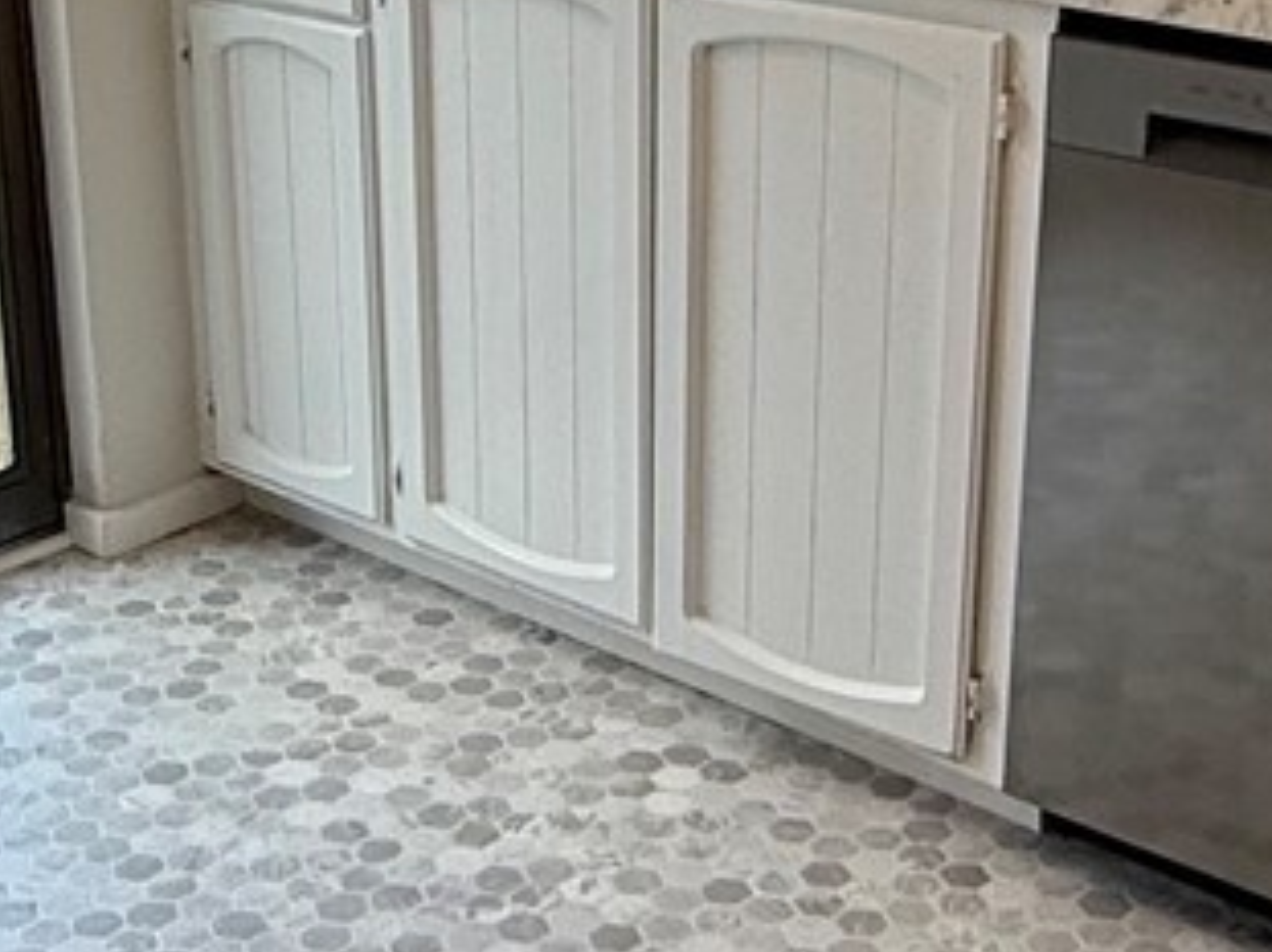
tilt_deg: -19.1
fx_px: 2645
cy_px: 372
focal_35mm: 72
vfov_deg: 20.4
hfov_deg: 26.9
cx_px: 450
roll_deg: +2.3
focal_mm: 2.22
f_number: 2.2
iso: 64
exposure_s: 1/215
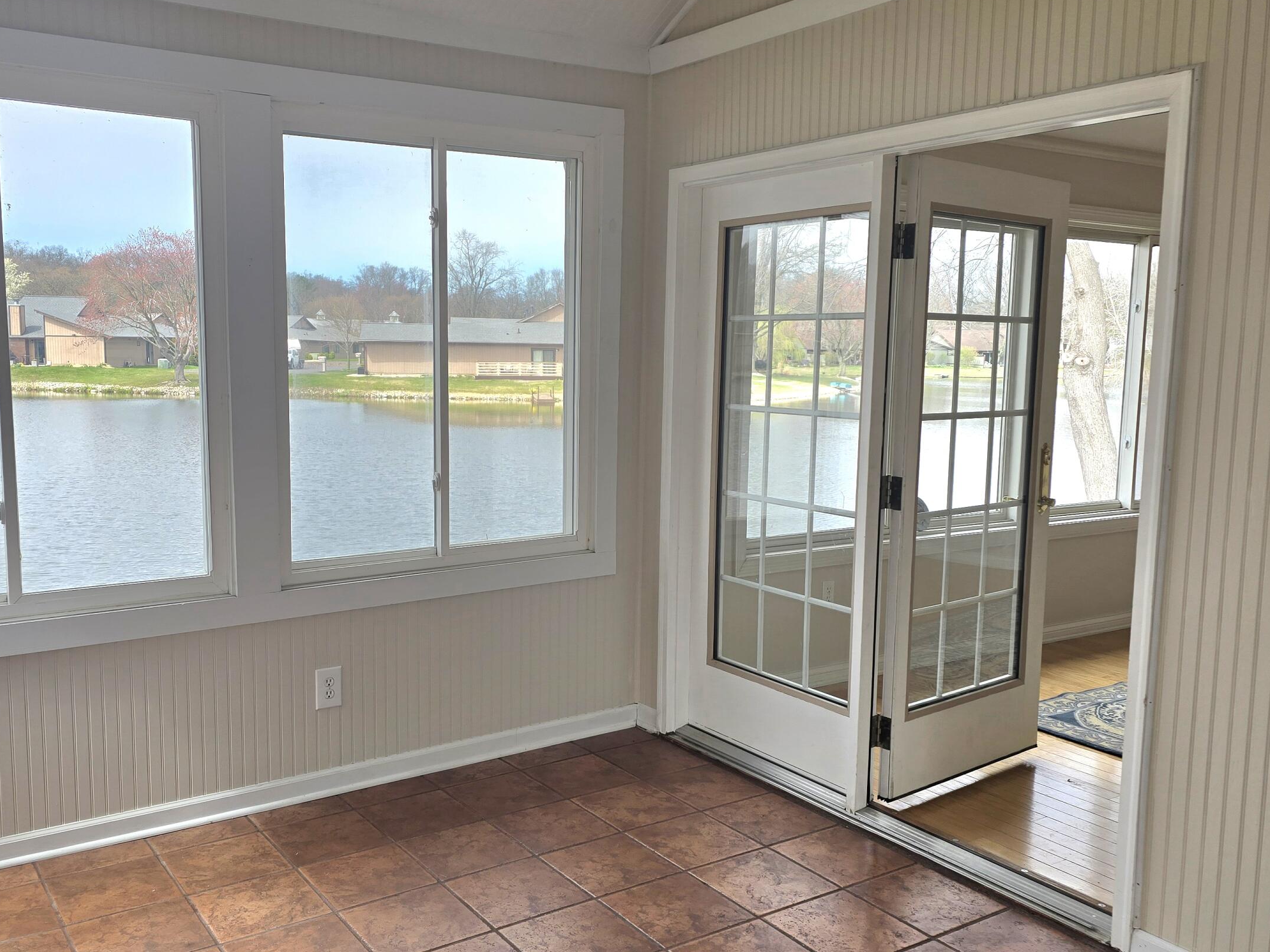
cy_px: 503
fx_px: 1174
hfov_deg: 56.6
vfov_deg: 44.1
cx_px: 554
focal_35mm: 32
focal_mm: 6.3
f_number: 1.7
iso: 12
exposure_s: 1/222
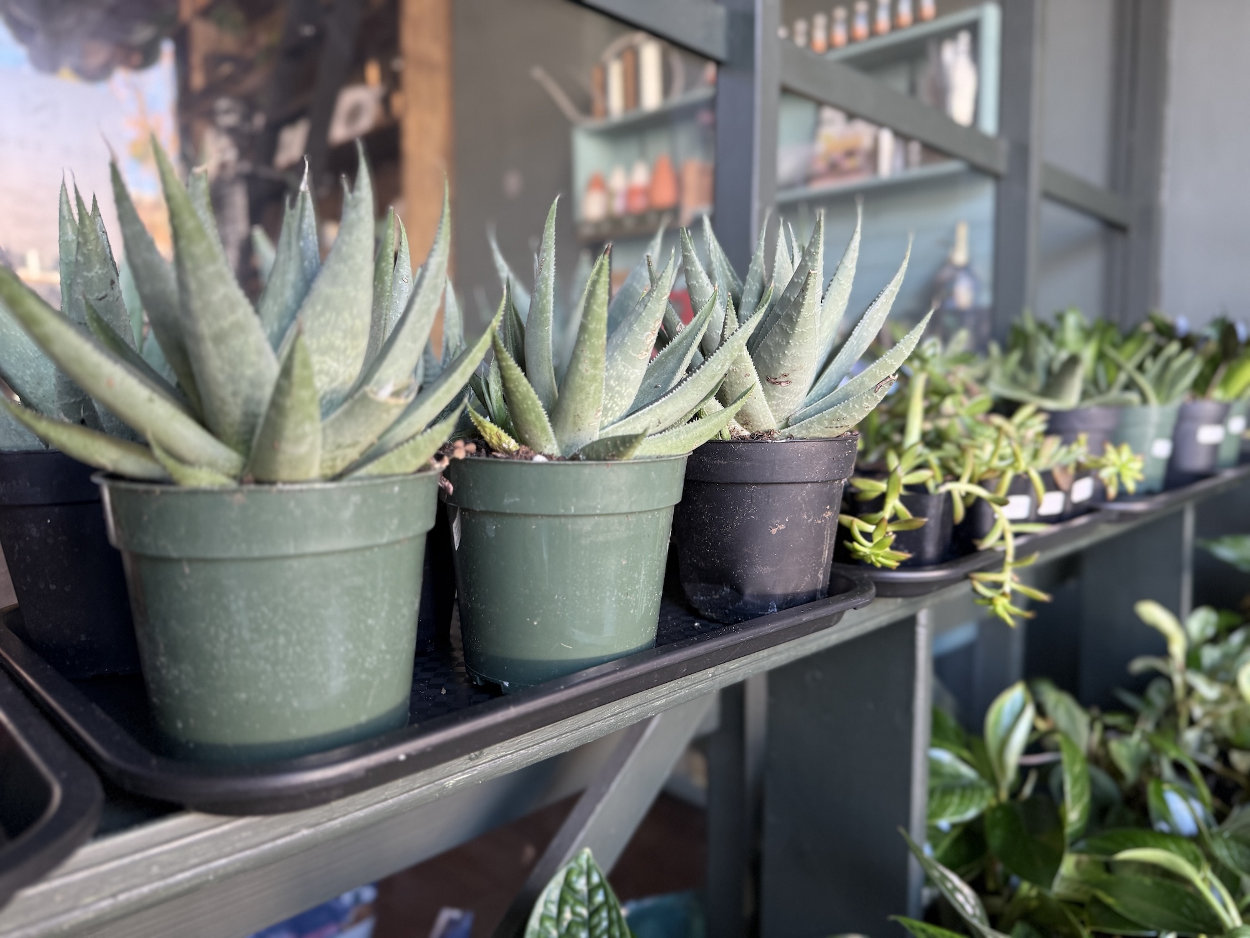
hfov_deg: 71.6
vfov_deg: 56.8
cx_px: 625
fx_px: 867
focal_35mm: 24
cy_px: 469
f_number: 1.78
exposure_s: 1/120
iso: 200
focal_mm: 6.76
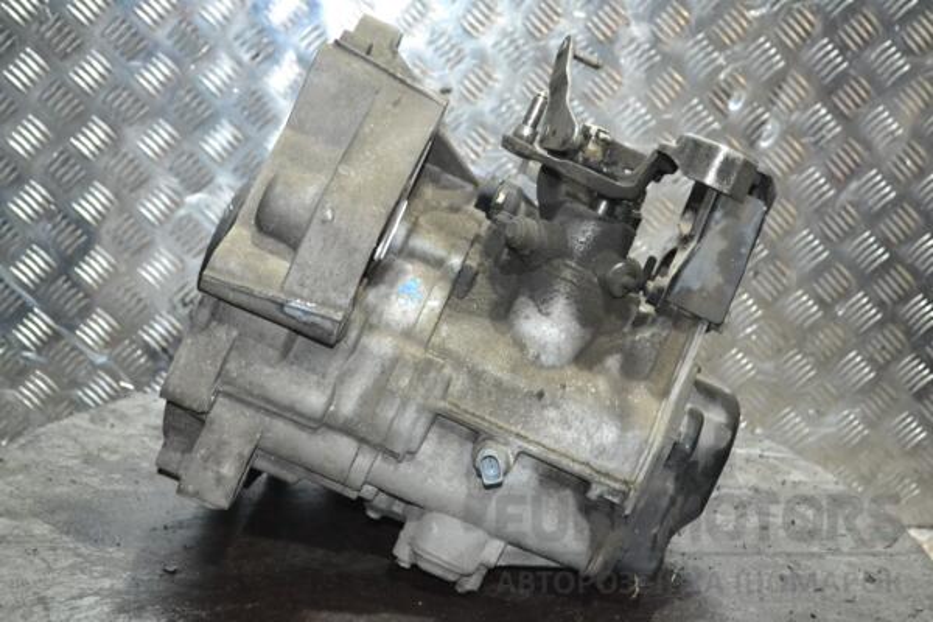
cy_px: 311
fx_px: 1555
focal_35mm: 60
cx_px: 466
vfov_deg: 22.6
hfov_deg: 33.4
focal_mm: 40
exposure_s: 1/60
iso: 3200
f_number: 5.3
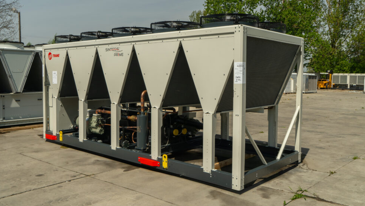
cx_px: 181
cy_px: 95
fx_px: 329
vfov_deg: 34.6
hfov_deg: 58.0
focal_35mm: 34
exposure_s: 1/125
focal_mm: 31
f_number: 14
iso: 200
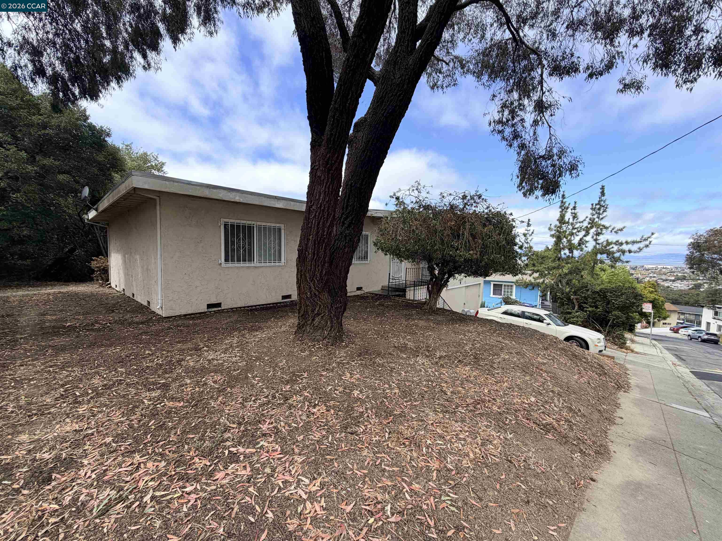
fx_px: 292
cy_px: 270
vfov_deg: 85.7
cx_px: 361
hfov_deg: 102.1
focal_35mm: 14
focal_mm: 2.22
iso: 32
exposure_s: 1/770
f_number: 2.2
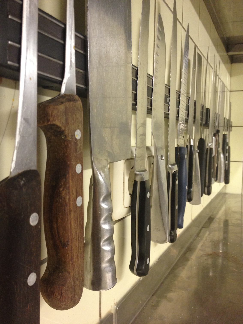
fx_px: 328
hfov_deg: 40.7
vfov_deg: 52.6
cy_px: 162
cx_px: 122
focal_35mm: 35
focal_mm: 4.28
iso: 160
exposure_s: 1/20
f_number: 2.4
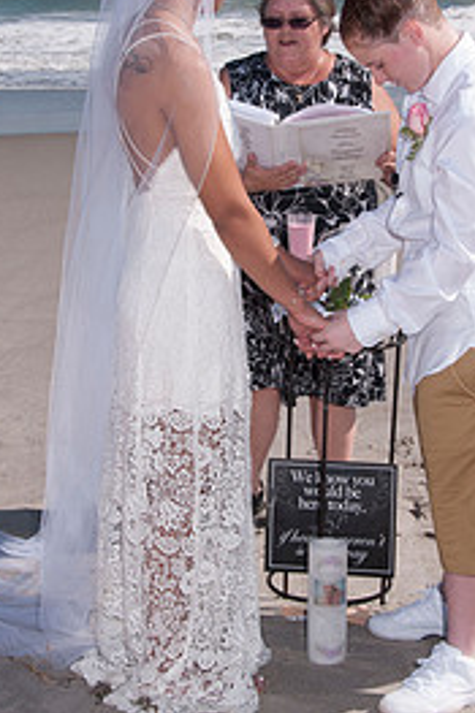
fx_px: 1625
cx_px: 278
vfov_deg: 24.7
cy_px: 263
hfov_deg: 16.6
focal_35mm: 82
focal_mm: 32
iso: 100
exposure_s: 1/250
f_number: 13
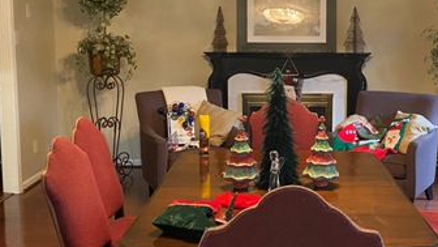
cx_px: 297
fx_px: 627
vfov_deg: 22.2
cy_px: 111
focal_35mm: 54
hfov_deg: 38.0
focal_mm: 4.25
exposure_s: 1/30
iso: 640
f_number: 1.8
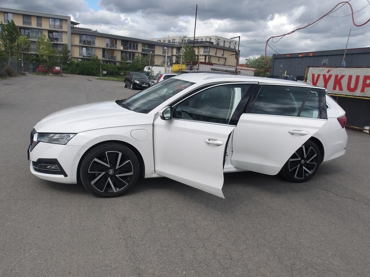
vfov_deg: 51.4
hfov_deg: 65.3
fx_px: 289
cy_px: 138
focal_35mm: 27
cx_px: 185
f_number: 10.4
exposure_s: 1/126
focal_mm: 4.9
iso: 100
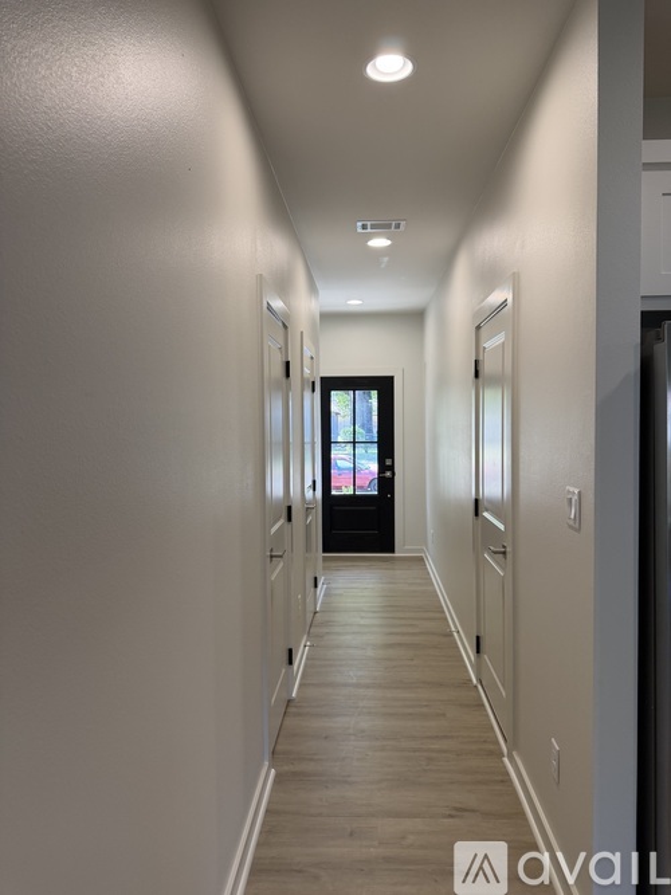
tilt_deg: -2.2
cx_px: 336
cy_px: 448
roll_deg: +0.2
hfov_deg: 56.8
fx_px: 620
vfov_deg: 71.6
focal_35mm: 24
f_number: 1.78
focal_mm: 6.76
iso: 125
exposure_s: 1/120
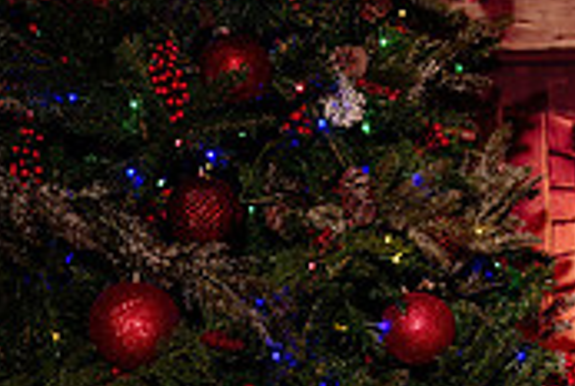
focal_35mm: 253
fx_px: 4048
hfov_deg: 7.9
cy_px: 623
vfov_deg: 5.4
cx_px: 916
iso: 500
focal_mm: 68
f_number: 2
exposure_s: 1/250
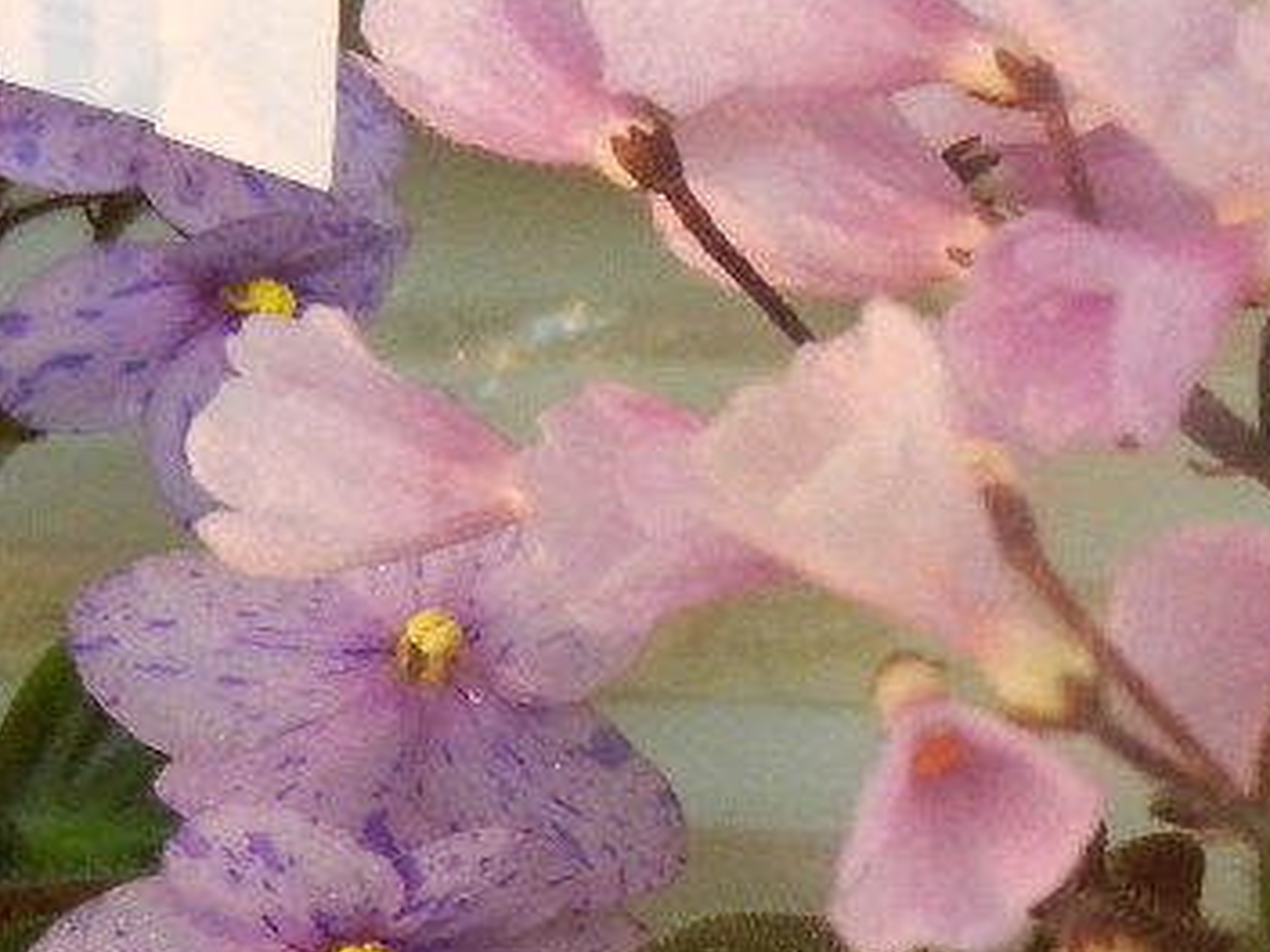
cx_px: 1840
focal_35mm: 96
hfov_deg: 18.4
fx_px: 3522
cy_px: 739
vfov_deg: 15.3
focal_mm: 5.9
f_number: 3.8
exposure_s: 1/6
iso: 400
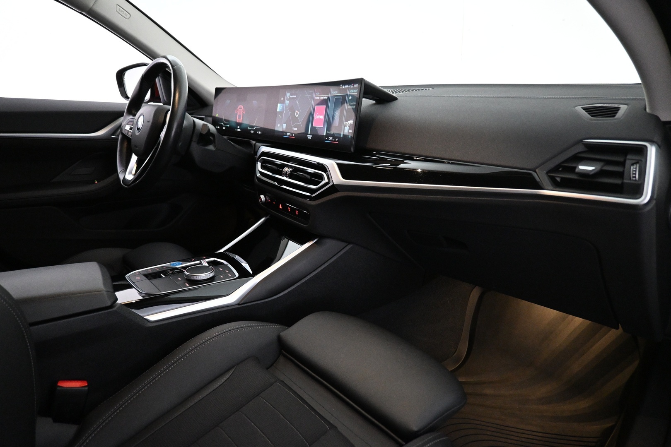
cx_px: 336
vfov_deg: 53.1
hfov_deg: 73.7
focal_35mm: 24
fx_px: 447
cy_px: 224
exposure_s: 1/80
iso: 4000
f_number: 3.5
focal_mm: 16
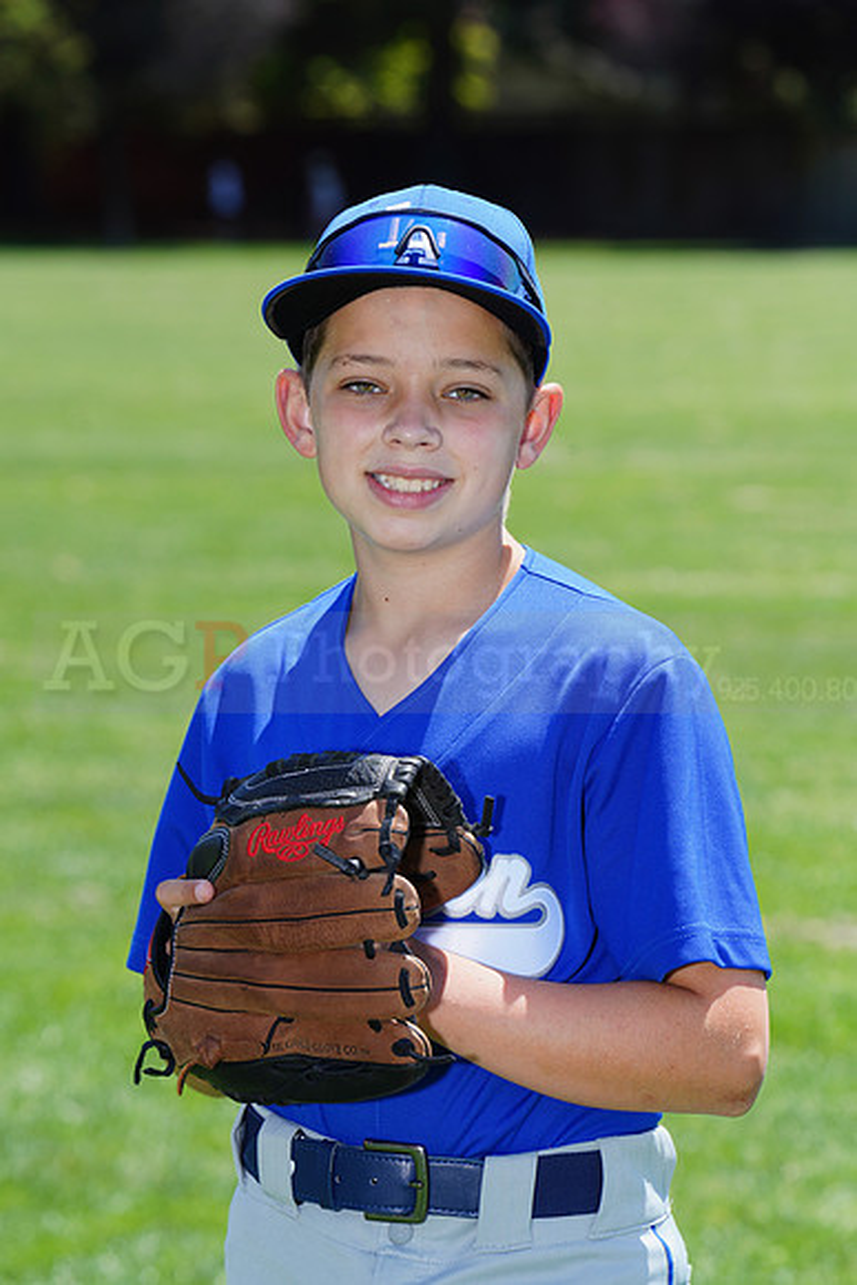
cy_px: 642
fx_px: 7137
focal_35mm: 200
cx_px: 428
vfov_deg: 10.3
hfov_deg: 6.9
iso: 125
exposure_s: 1/200
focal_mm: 200
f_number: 9
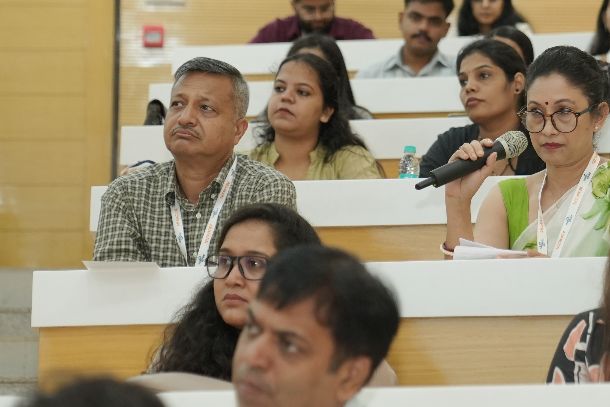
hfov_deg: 11.2
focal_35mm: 183
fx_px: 3101
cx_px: 505
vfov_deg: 7.5
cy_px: 119
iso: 1250
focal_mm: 70
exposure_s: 1/200
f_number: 2.8
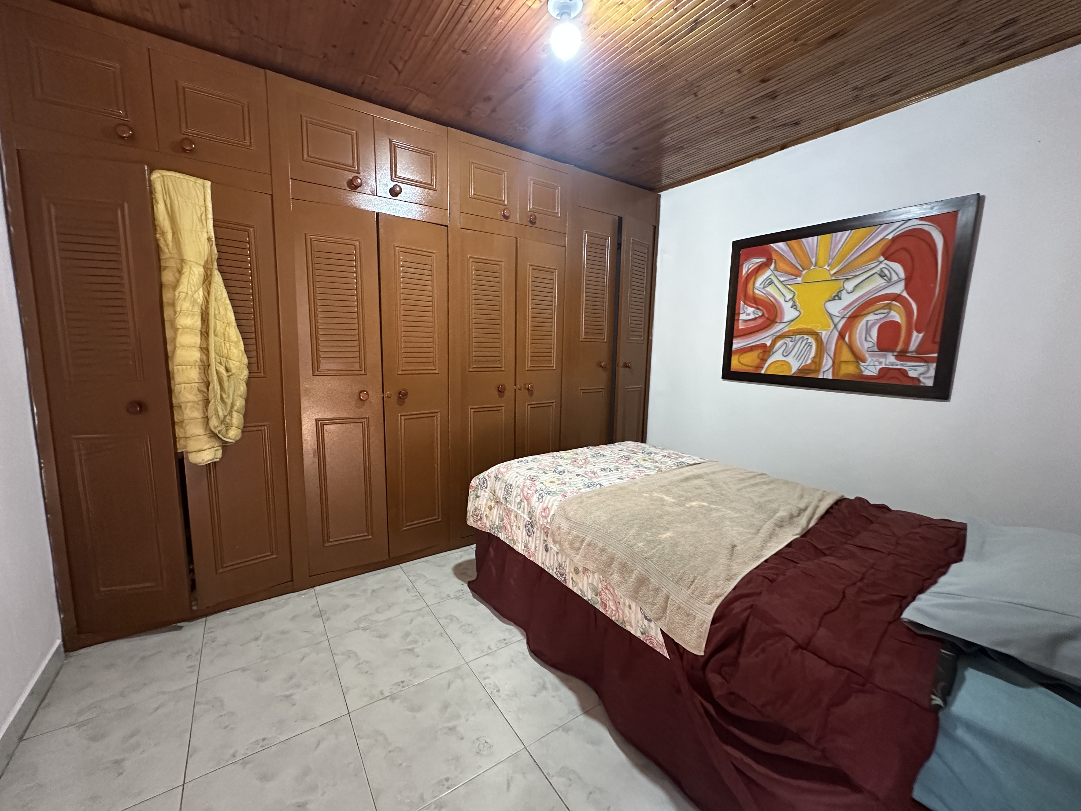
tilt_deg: -7.4
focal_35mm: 14
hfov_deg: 102.1
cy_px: 406
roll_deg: -2.0
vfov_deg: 85.7
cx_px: 540
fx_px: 437
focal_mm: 2.22
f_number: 2.2
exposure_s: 1/60
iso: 1000
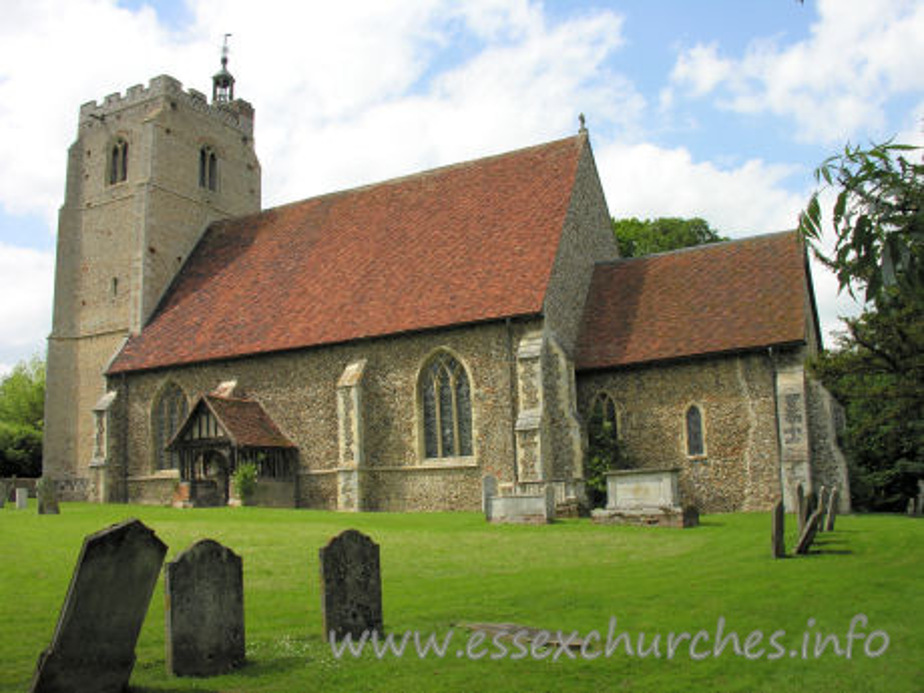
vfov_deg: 40.7
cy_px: 346
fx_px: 934
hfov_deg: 52.6
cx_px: 462
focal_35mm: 35
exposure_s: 1/200
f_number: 5.6
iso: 50
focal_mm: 8.9
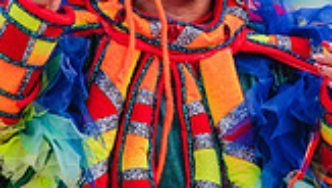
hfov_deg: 2.5
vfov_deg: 1.4
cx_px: 233
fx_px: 7630
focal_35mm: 866
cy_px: -25
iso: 640
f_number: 5.6
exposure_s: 1/1600
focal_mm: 300
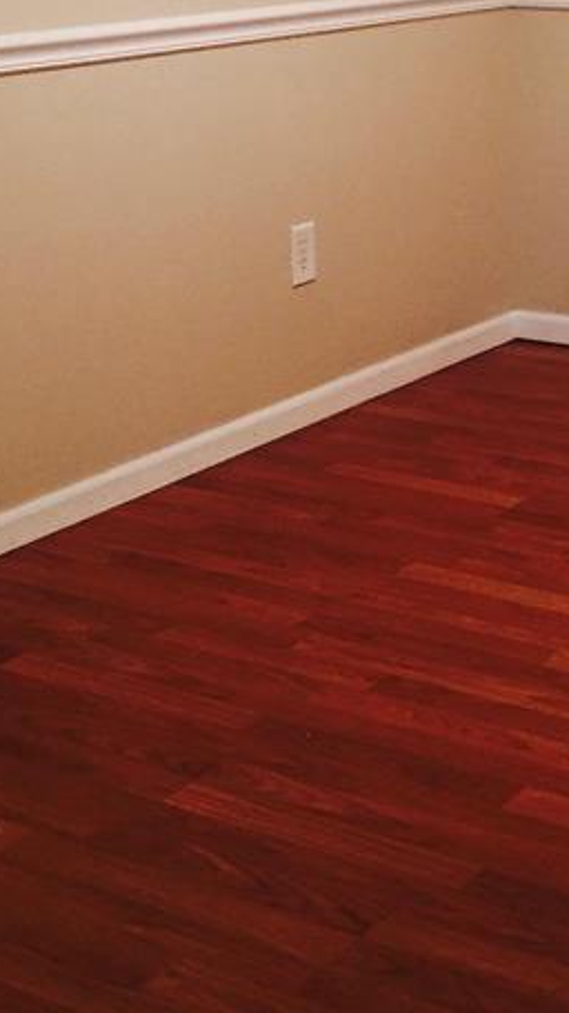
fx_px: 1907
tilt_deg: -6.5
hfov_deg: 16.8
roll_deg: +0.9
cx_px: 485
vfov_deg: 28.3
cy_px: 53
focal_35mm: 71
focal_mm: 4.15
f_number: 2.2
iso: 160
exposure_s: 1/30
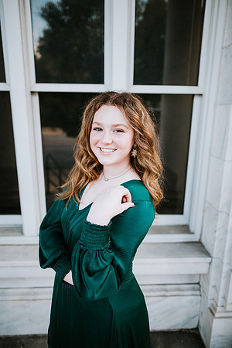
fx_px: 232
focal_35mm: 24
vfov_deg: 73.7
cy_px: 174
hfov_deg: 53.1
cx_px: 116
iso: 160
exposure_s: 1/200
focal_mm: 24
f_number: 2
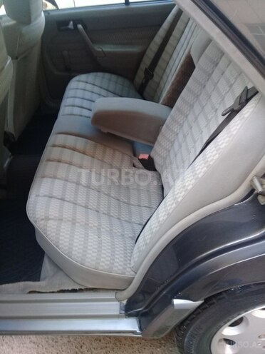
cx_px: 132
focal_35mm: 31
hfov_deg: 45.4
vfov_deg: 58.4
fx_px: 316
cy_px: 177
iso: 64
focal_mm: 3.3
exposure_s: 1/50
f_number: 2.2
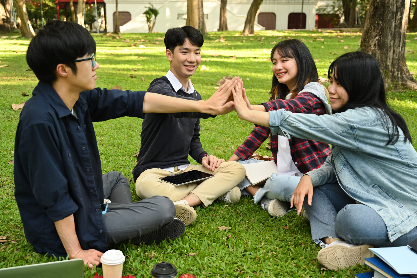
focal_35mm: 41
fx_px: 475
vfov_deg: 32.6
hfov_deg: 47.4
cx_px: 208
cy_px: 139
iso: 250
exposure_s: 1/160
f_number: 4
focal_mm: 41
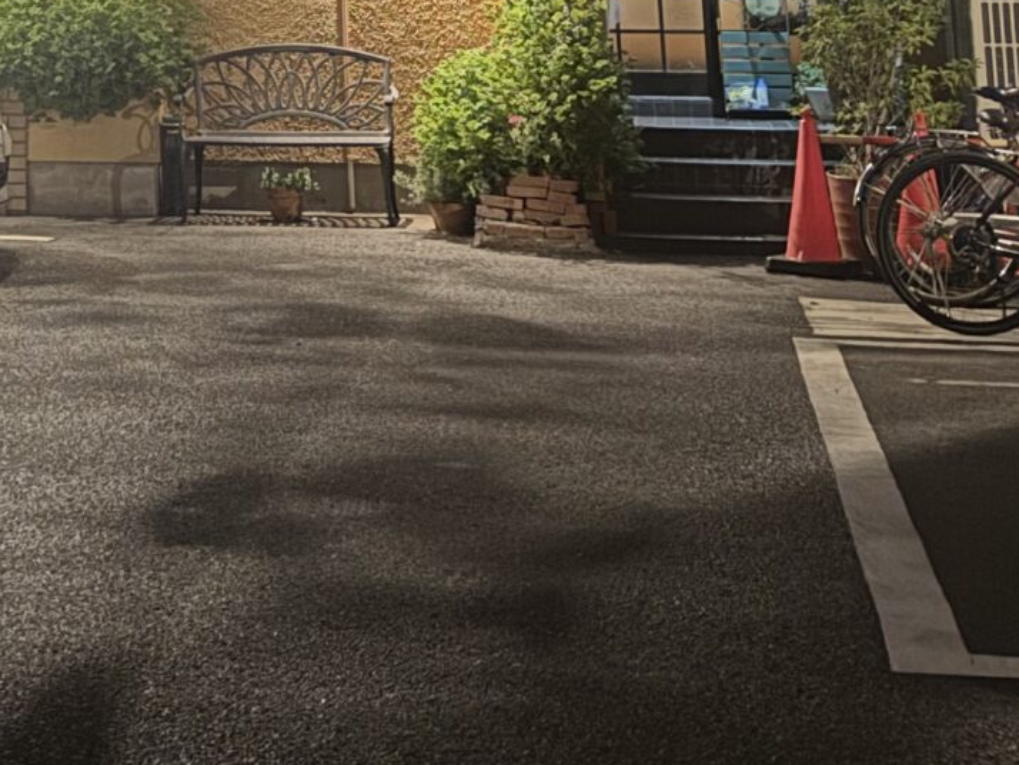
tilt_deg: +12.4
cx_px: -36
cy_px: -497
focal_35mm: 86
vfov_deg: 15.4
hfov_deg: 21.8
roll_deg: -0.1
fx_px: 2532
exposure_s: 1/13
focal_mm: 6.76
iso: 1000
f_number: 1.78
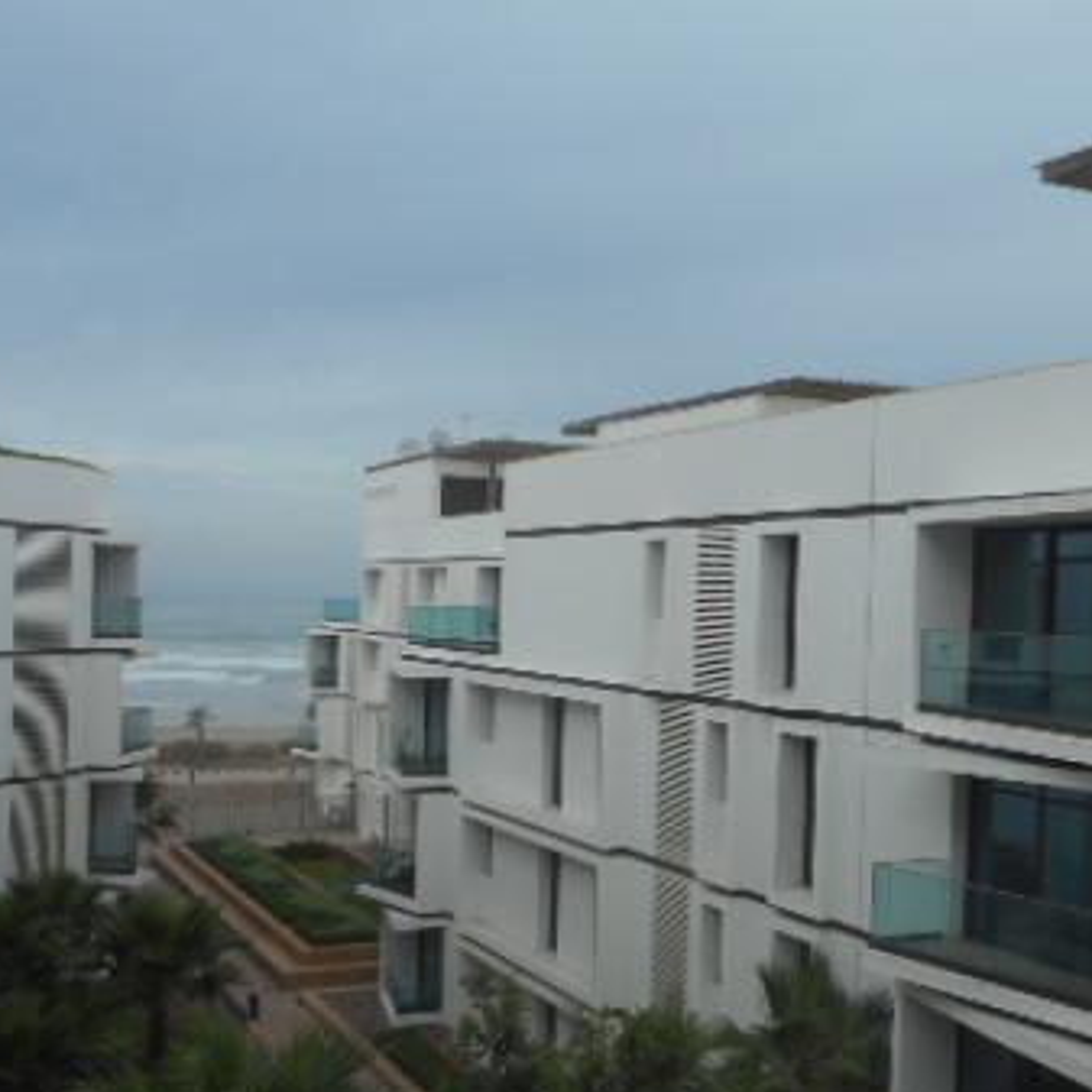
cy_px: 645
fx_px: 1499
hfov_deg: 39.7
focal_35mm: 42
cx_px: 687
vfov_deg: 39.9
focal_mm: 4.5
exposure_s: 1/640
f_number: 3.7
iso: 80
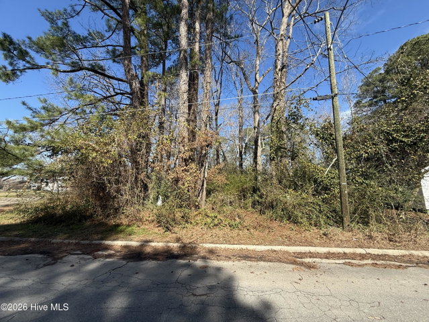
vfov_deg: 85.7
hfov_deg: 102.0
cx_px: 214
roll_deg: -0.2
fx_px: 174
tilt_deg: +9.0
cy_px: 161
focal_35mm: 14
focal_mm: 2.22
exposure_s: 1/914
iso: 50
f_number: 2.2
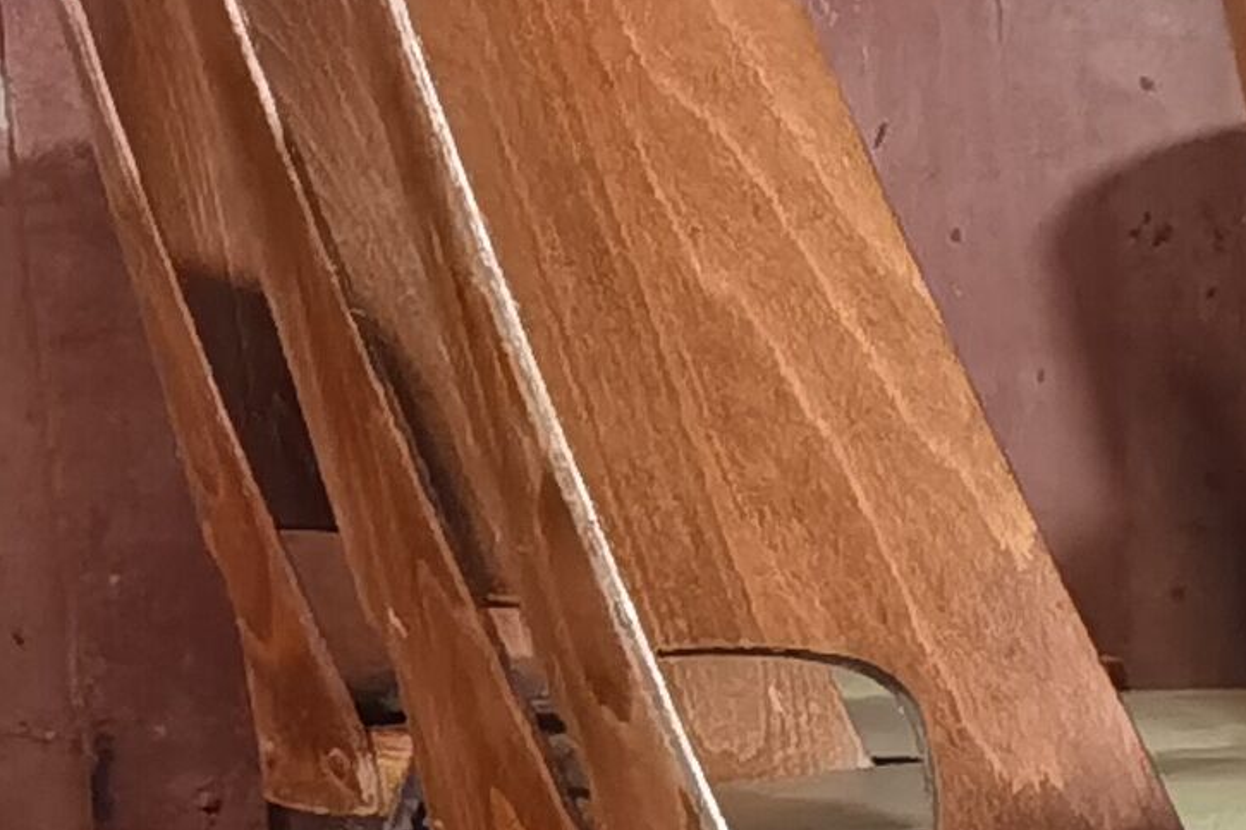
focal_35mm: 194
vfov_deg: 7.0
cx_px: 3241
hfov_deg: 9.2
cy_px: 1187
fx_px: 6713
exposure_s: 1/33.3
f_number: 1.9
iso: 500
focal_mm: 6.71
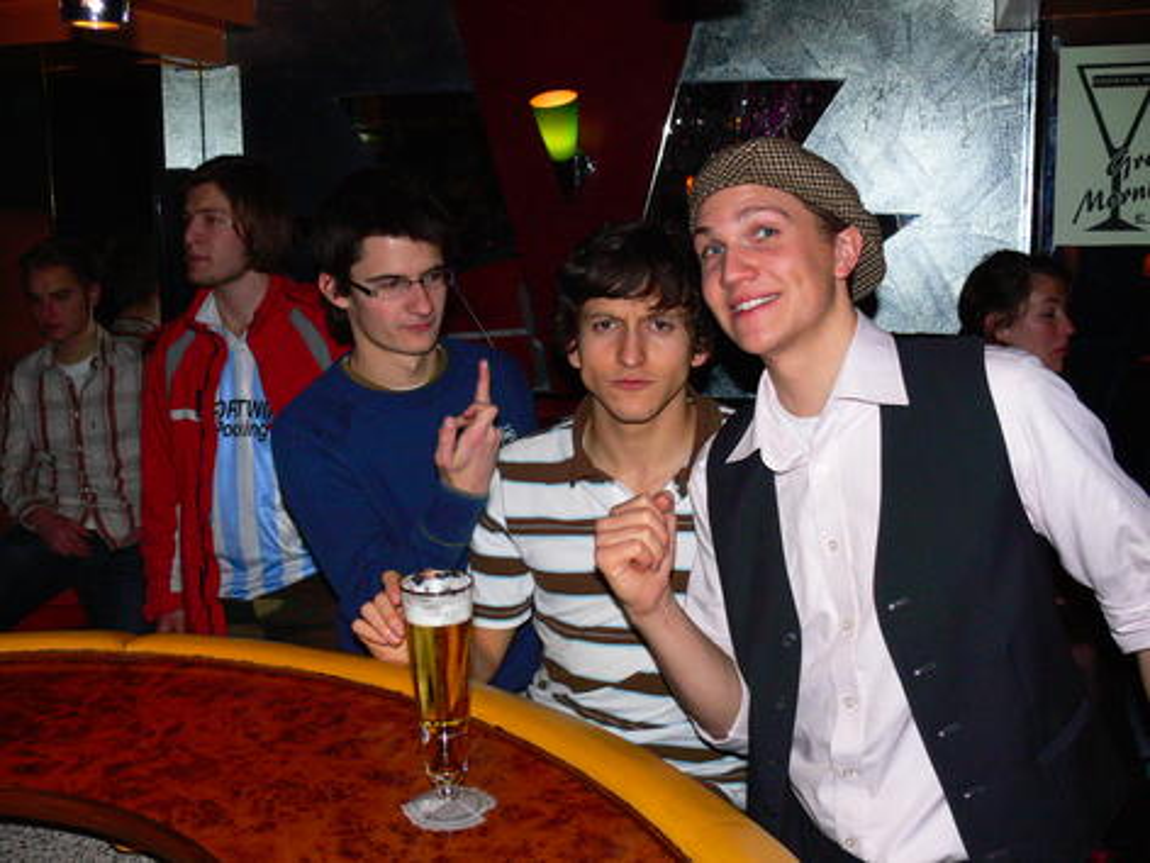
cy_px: 432
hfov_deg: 52.6
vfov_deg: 40.7
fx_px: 1163
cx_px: 575
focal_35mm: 35
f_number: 2.8
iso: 200
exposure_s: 1/30
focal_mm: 7.4
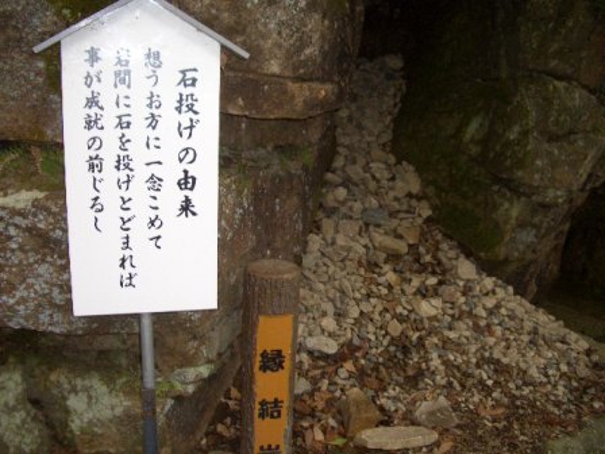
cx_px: 302
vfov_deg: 40.7
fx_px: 612
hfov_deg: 52.6
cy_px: 227
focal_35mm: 35
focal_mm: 5.8
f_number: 2.6
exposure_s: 1/60
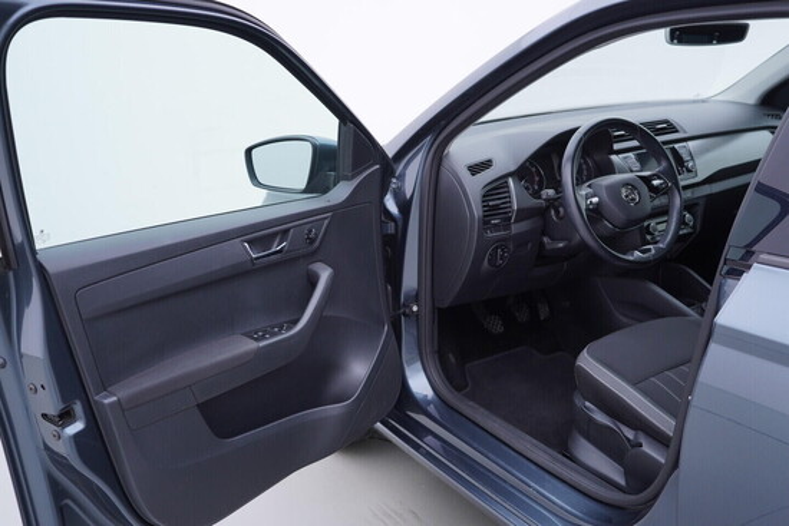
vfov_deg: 36.9
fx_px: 789
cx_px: 394
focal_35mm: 36
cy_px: 263
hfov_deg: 53.1
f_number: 3.2
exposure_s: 1/50
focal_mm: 24
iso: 125
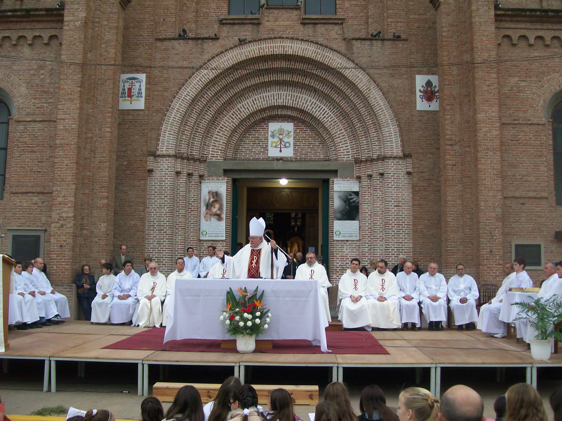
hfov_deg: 51.4
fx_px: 584
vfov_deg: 39.7
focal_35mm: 36
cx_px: 281
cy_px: 210
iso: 80
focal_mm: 6
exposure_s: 1/93.8
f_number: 2.7
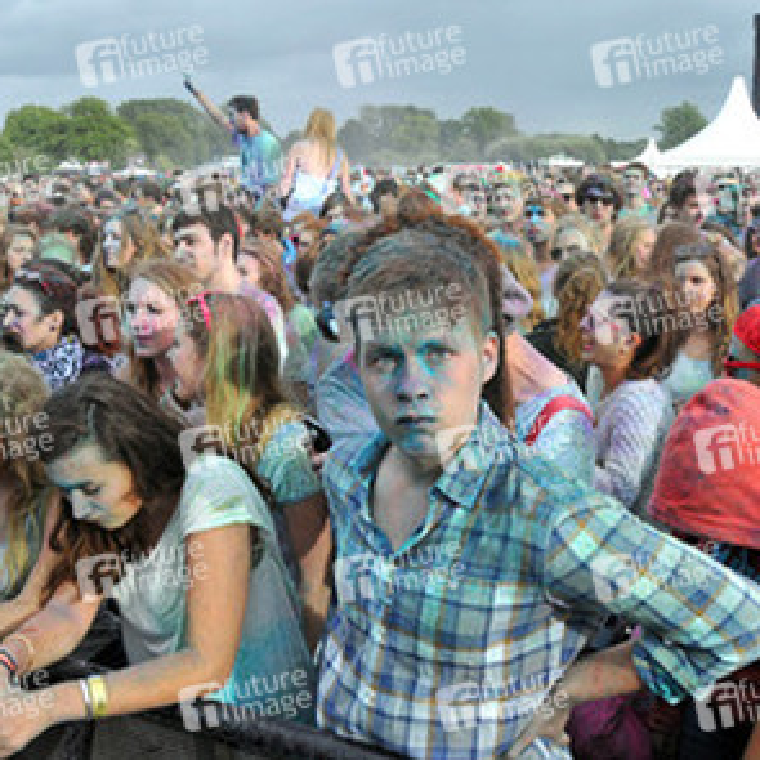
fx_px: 869
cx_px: 433
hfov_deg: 47.1
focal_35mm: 35
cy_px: 379
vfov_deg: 47.2
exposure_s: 1/320
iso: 400
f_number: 9
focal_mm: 18
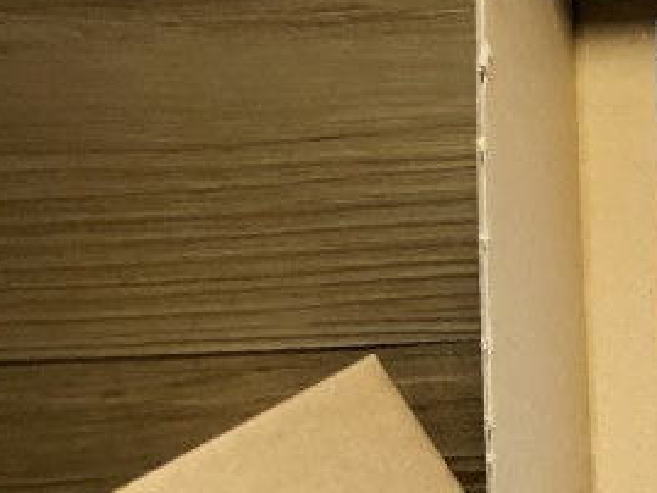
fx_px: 2374
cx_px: 965
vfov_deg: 10.7
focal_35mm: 125
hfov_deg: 14.7
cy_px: 1025
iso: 40
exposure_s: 1/33
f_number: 1.8
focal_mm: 3.99
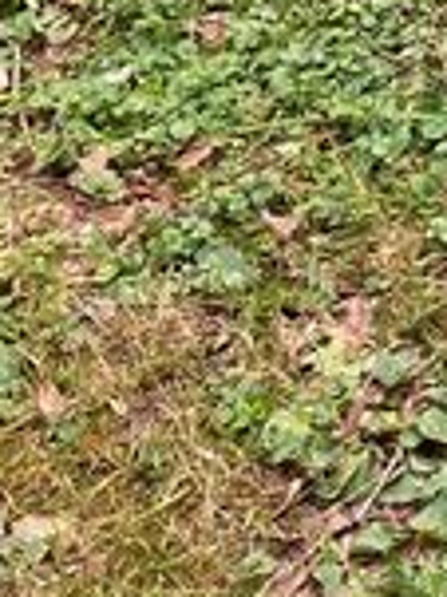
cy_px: -449
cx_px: 961
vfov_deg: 15.1
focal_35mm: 115
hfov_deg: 11.3
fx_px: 1983
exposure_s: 1/122
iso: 32
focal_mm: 4.25
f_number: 1.8
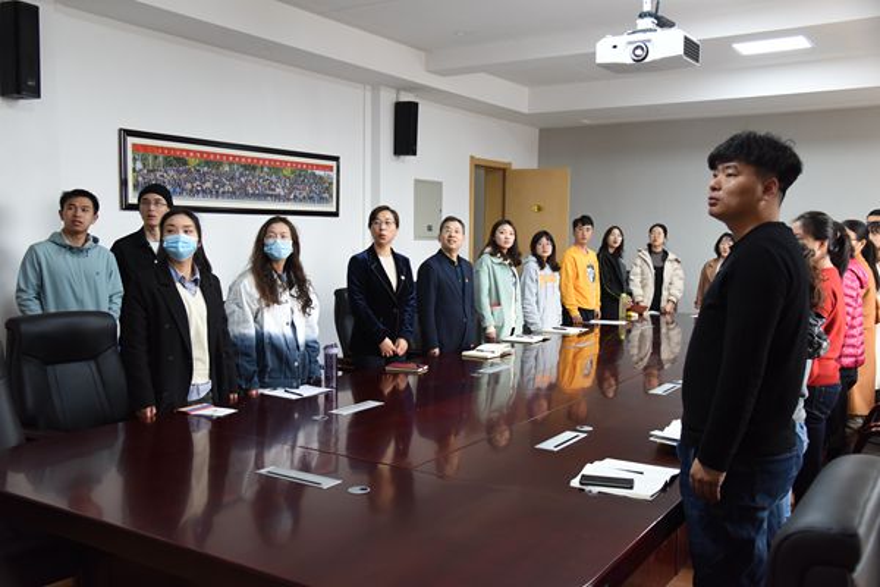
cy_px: 294
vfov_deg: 38.9
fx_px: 831
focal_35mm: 34
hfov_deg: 55.8
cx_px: 440
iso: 1600
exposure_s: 1/60
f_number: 5
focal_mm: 34
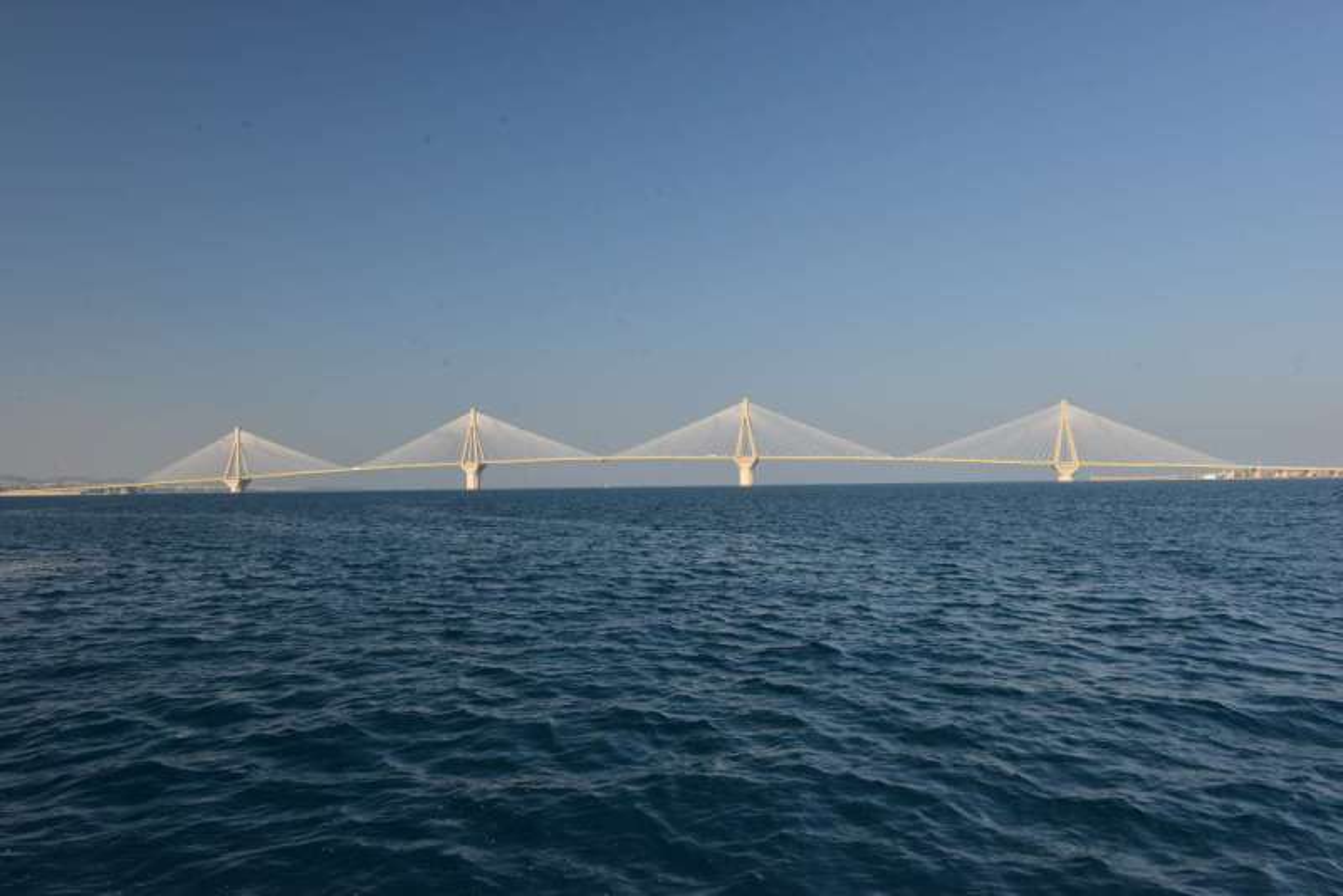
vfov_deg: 53.2
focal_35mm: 24
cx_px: 672
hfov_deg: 73.7
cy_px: 448
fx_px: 896
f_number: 13
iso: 900
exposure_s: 1/320
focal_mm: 24
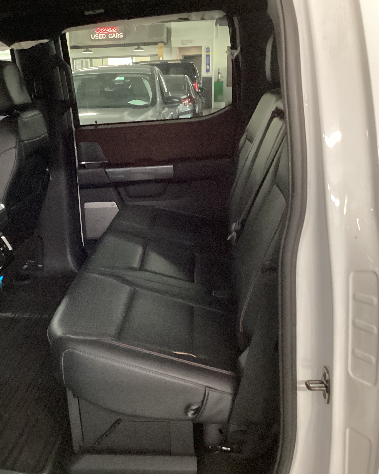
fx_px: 575
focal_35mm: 41
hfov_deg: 35.9
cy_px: 240
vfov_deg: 44.8
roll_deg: +1.5
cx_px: 111
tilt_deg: -16.2
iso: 800
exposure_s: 1/24
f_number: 2.4
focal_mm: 3.3
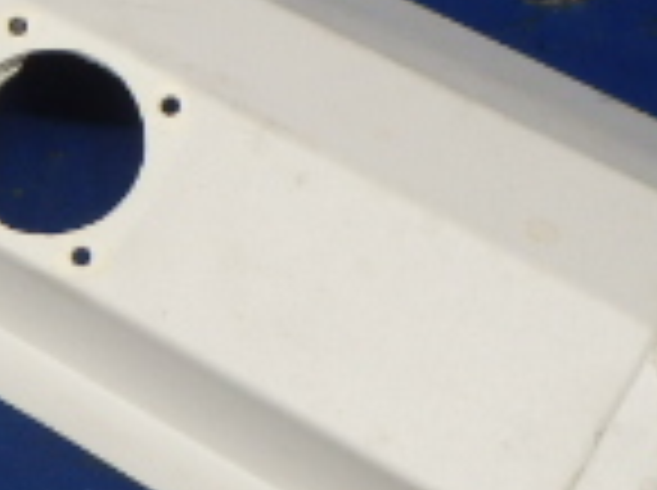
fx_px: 2331
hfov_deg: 14.5
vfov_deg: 11.8
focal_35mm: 123
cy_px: -58
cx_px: -454
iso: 200
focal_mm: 5
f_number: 3.9
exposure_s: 1/30
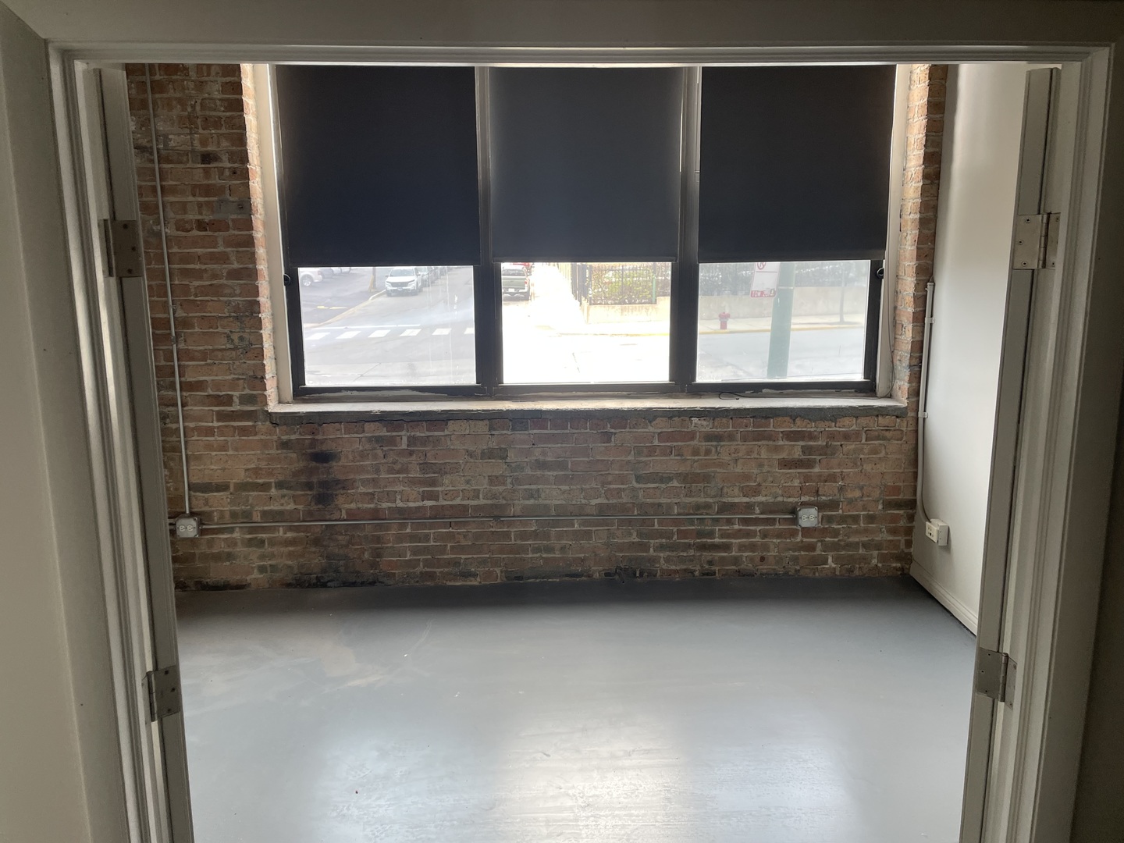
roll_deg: +1.7
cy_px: 422
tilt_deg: -10.7
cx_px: 562
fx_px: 844
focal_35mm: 26
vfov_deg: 53.1
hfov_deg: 67.3
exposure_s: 1/121
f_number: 1.6
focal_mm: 4.2
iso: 80
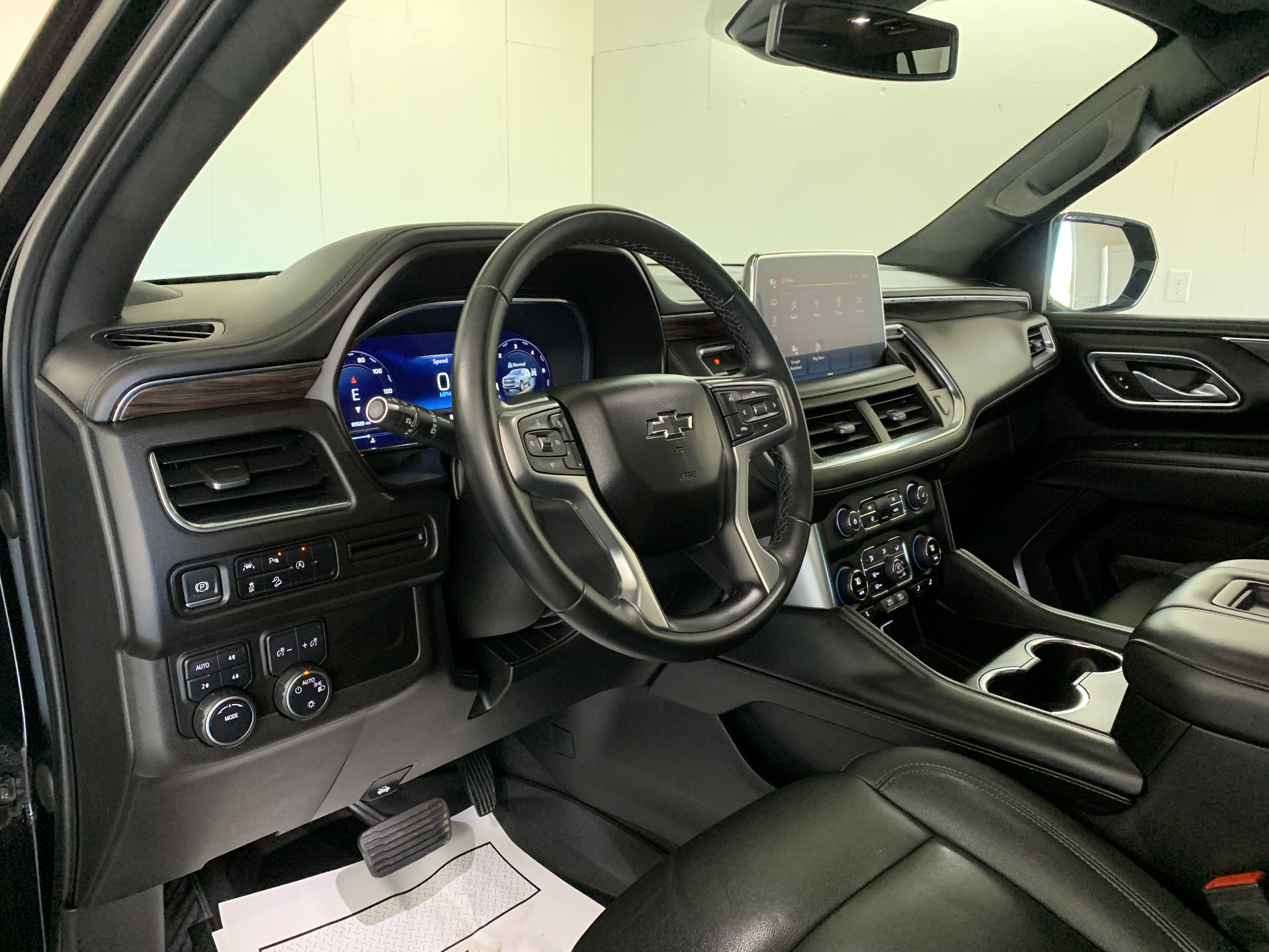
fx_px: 953
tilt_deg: -15.6
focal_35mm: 26
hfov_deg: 67.3
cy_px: 476
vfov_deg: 53.1
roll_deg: -0.3
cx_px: 634
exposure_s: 1/40
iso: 320
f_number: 1.8
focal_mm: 4.25
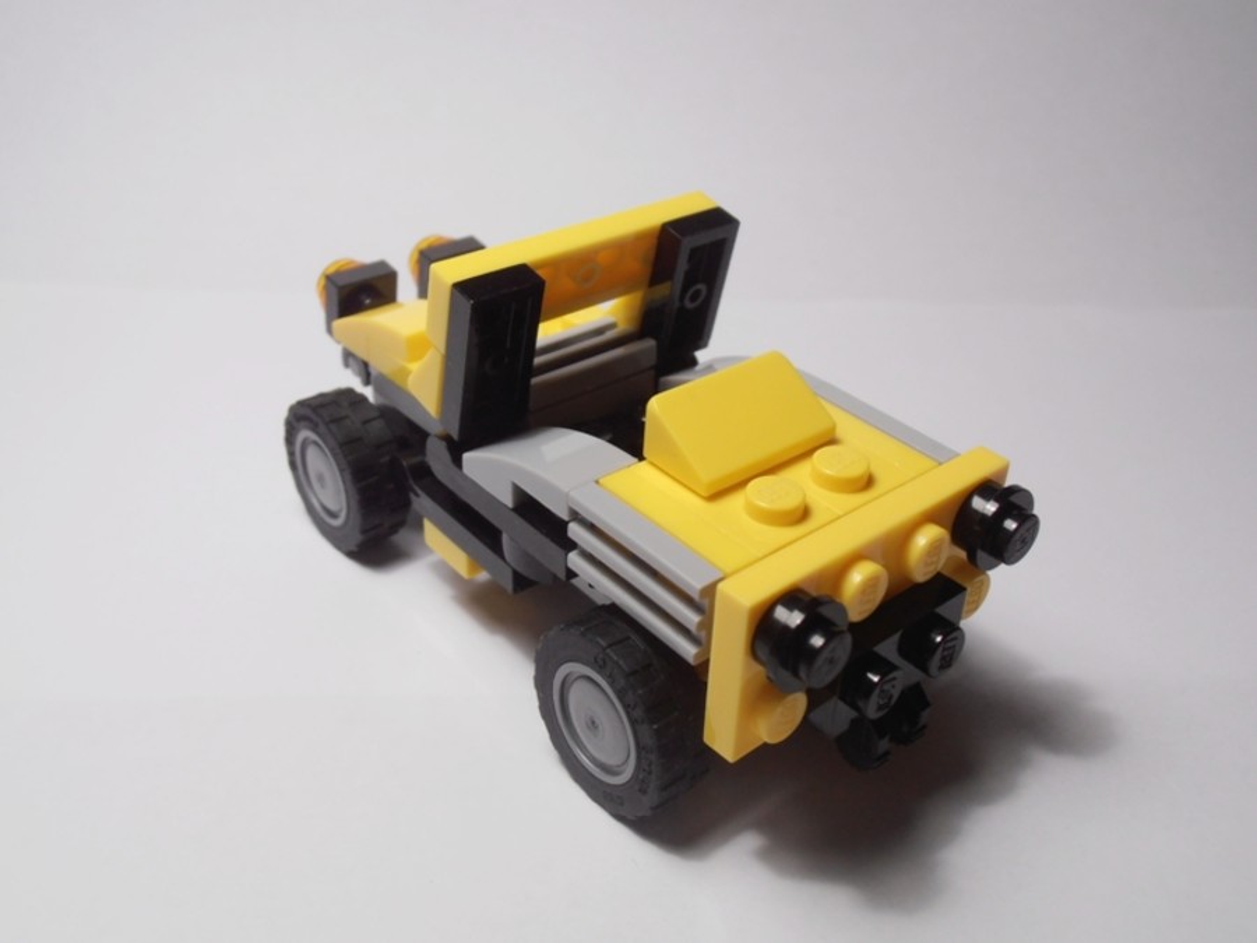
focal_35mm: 37
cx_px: 628
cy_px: 472
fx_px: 1344
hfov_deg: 50.1
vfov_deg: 38.7
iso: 80
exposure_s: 1/60
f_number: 3.9
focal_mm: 6.61
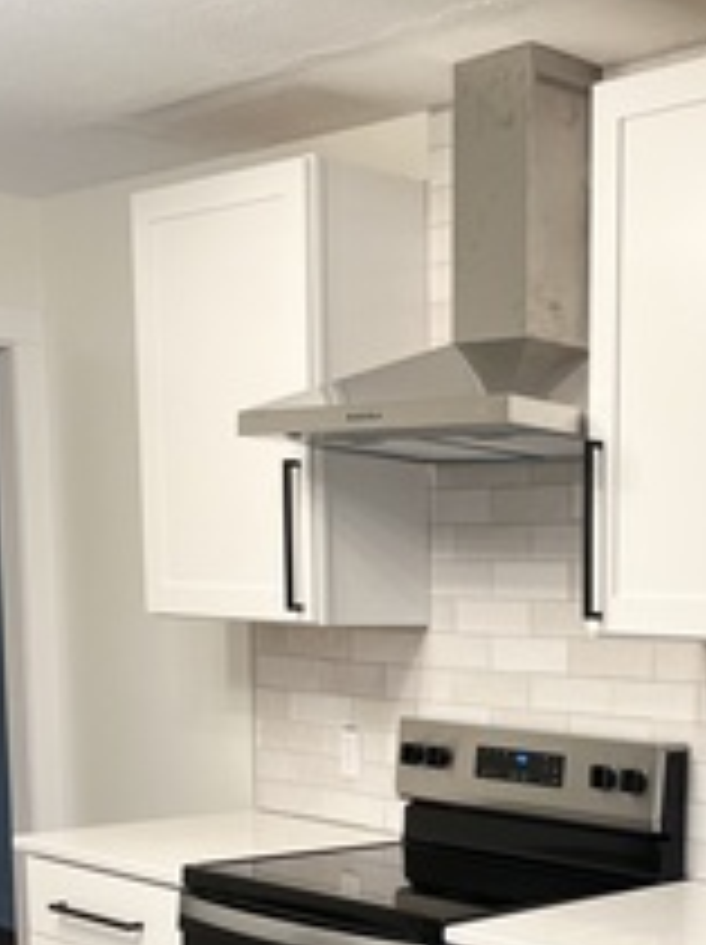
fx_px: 1689
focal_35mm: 62
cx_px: 668
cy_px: 886
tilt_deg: -9.1
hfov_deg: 22.9
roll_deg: +0.3
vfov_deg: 29.7
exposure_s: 1/60
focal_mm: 5.1
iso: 64
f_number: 1.6
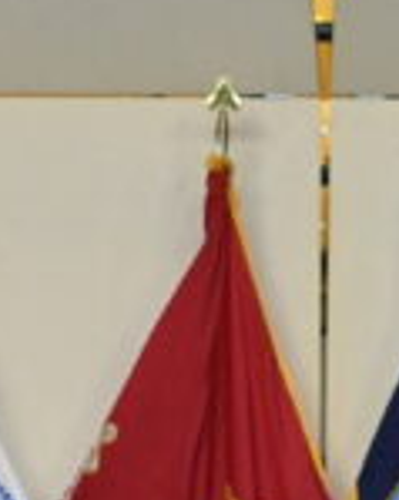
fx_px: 10462
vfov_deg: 2.7
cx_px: 734
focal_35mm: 708
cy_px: 854
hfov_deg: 2.2
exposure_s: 1/400
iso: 5000
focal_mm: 110
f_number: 4.5
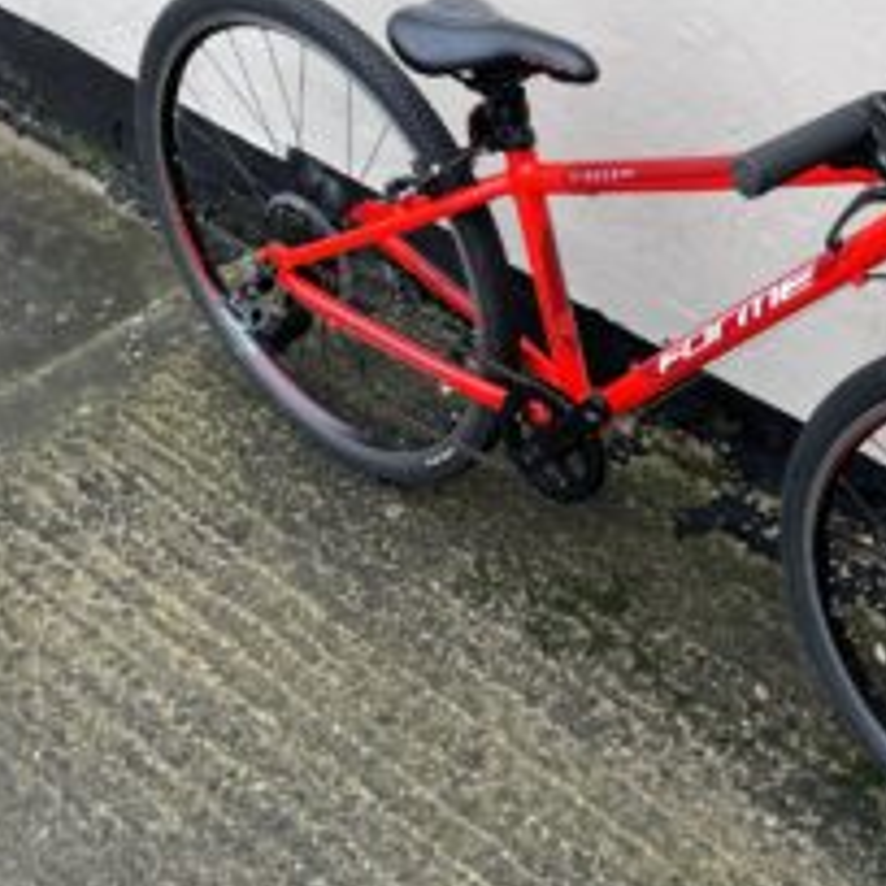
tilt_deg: -40.4
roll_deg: -0.3
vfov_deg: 31.6
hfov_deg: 30.8
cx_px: 712
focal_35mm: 54
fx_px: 1564
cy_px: 456
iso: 32
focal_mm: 4.2
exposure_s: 1/179
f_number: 1.6
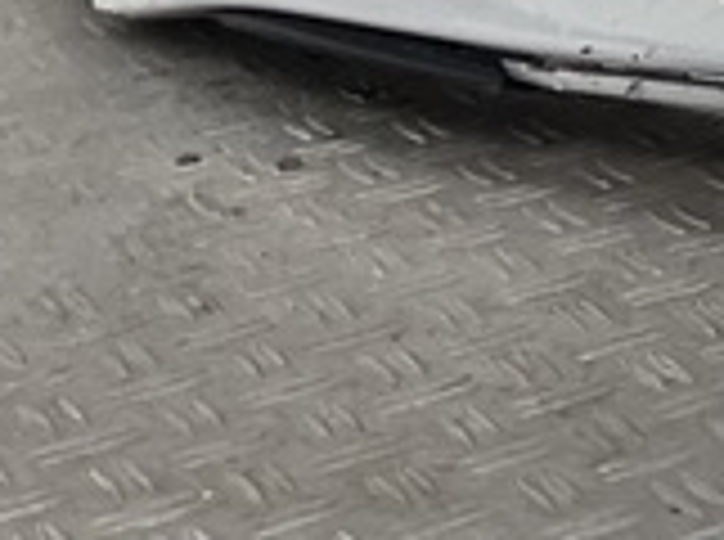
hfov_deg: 9.2
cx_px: 1988
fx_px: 3798
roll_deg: -1.4
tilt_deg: -7.5
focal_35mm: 182
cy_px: -814
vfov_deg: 7.5
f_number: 1.8
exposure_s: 1/103
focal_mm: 3
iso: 16
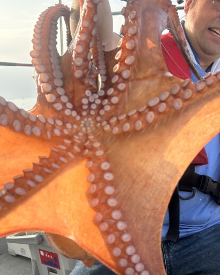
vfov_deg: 38.1
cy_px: 132
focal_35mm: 49
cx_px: 114
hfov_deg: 30.8
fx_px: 399
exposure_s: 1/1488
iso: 50
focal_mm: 5.7
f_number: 1.5
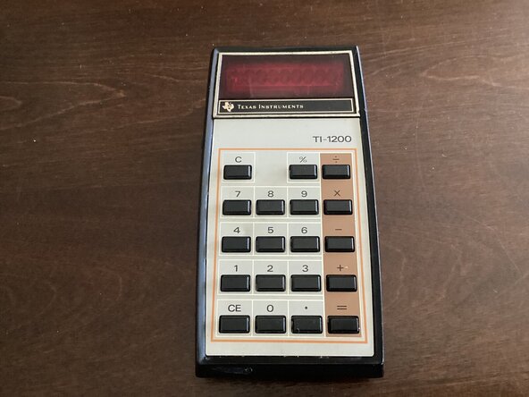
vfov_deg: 45.4
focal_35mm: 31
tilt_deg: -67.6
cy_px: 198
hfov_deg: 58.4
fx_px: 474
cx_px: 264
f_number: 2.4
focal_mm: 3.3
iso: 400
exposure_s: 1/30
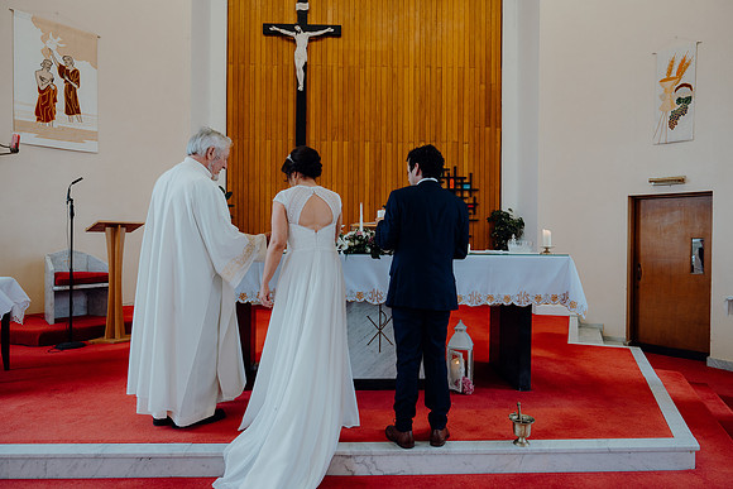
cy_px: 244
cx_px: 366
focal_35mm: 24
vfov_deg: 53.2
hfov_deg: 73.7
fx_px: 489
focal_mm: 24
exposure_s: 1/200
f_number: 2.8
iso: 500
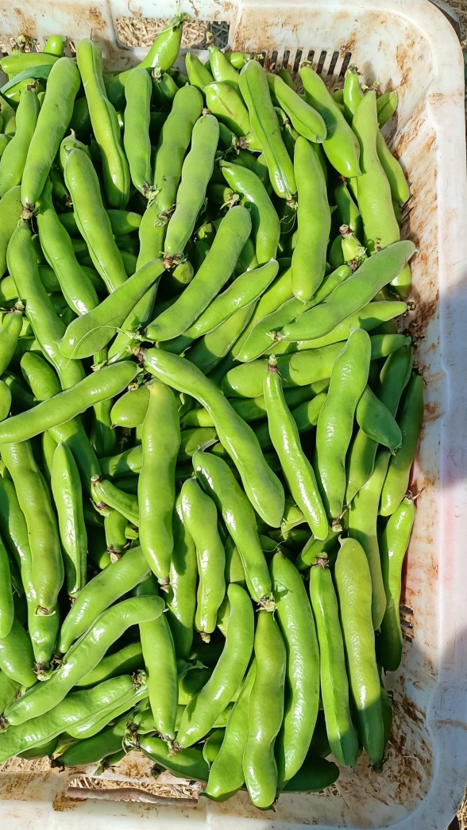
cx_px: 168
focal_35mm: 30
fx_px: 661
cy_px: 411
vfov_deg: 64.3
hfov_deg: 38.6
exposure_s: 1/709
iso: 101
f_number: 1.9
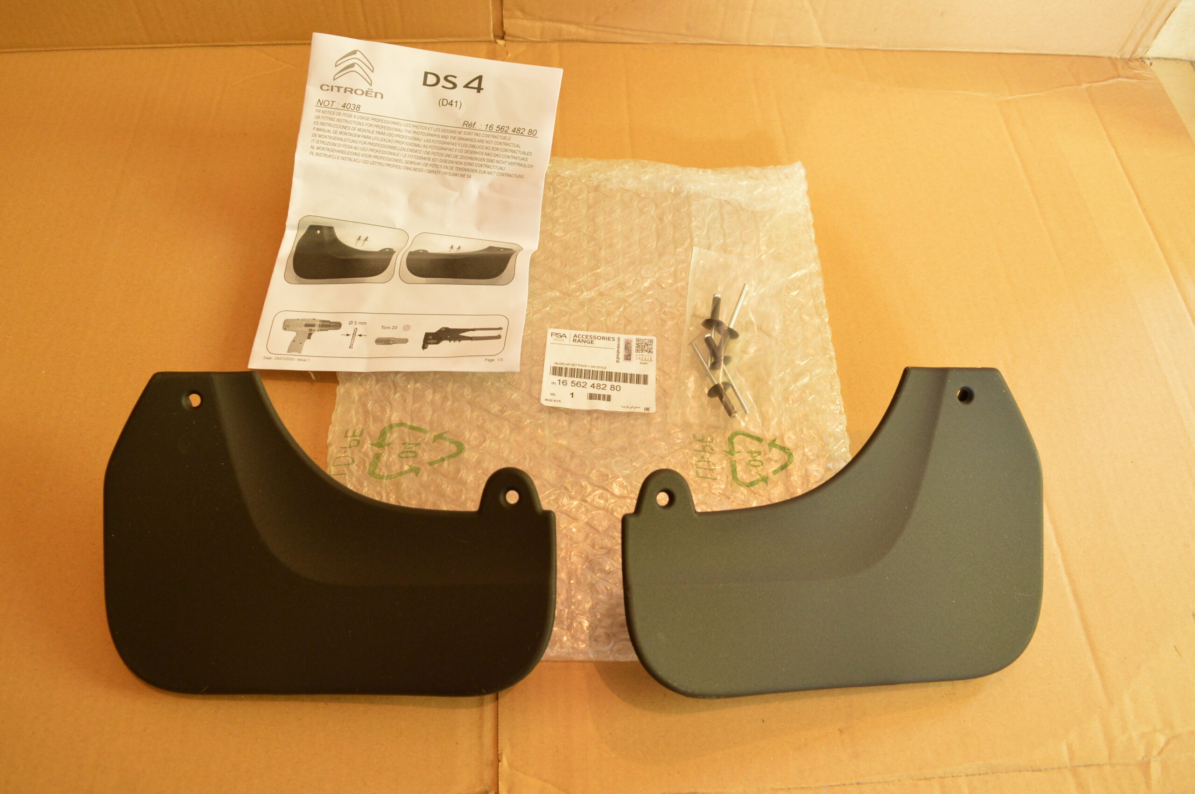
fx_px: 895
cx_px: 598
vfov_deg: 47.8
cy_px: 397
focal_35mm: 27
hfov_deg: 67.4
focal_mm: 18
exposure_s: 1/20
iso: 800
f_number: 5.6
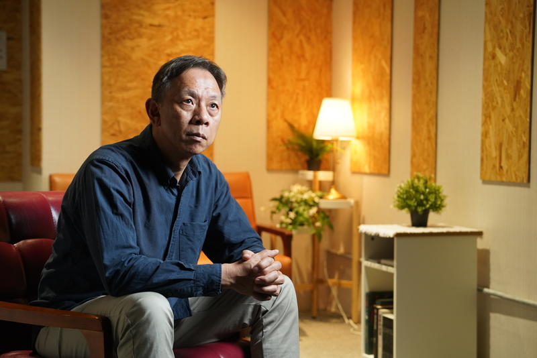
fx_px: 1044
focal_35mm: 70
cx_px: 268
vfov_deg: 19.5
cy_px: 179
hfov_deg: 28.8
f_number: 4
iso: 1600
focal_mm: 70
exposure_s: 1/60
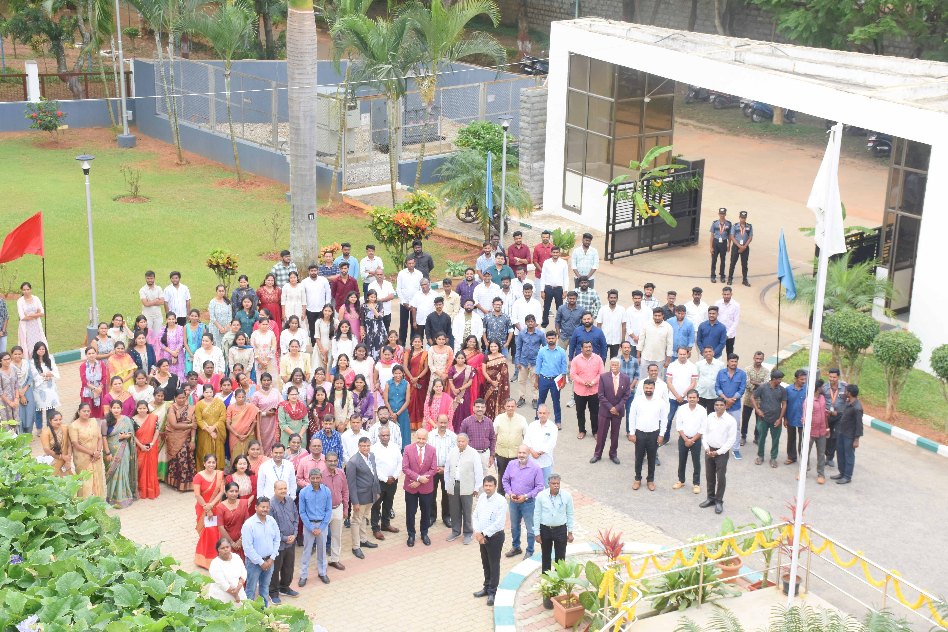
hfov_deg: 32.4
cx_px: 479
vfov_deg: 21.9
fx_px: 1632
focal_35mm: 62
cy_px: 334
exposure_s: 1/500
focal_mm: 38
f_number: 8
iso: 720
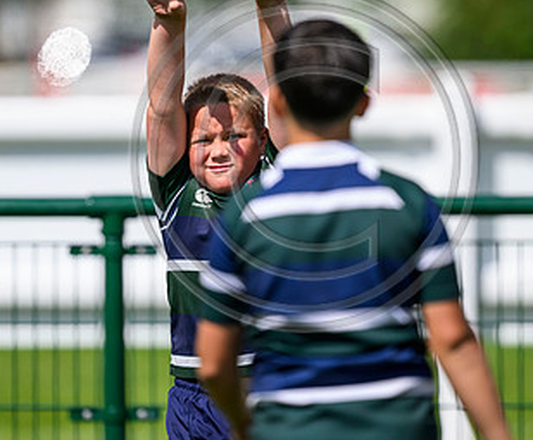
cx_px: 215
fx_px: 12952
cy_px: 157
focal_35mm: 811
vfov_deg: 1.9
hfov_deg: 2.4
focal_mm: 400
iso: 250
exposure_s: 1/4000
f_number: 3.2
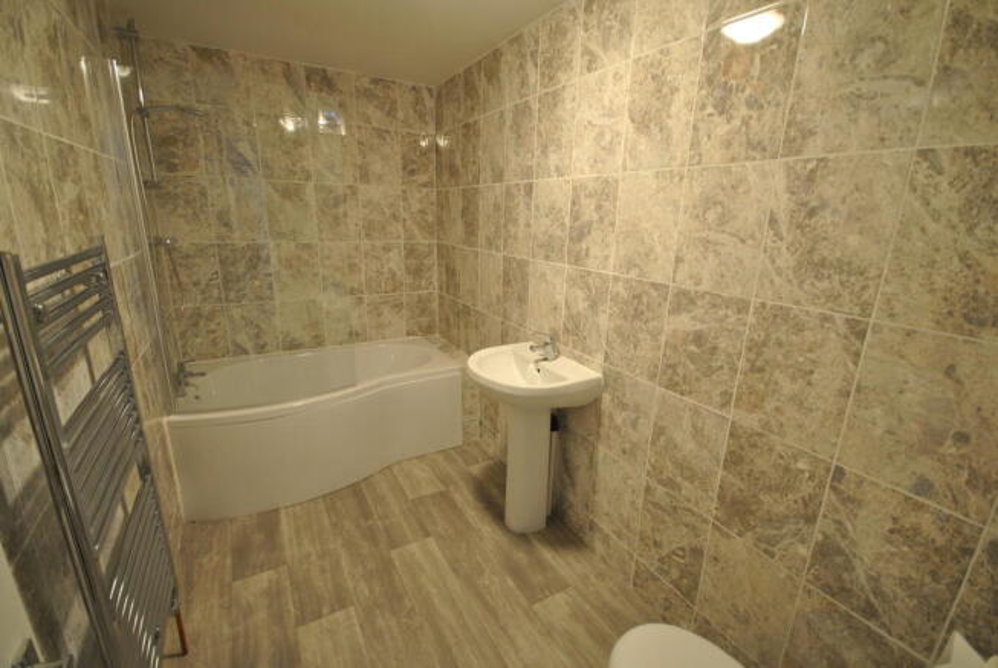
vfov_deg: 77.5
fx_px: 416
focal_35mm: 15
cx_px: 499
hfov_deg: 100.3
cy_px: 334
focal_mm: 10
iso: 400
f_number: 4
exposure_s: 1/8
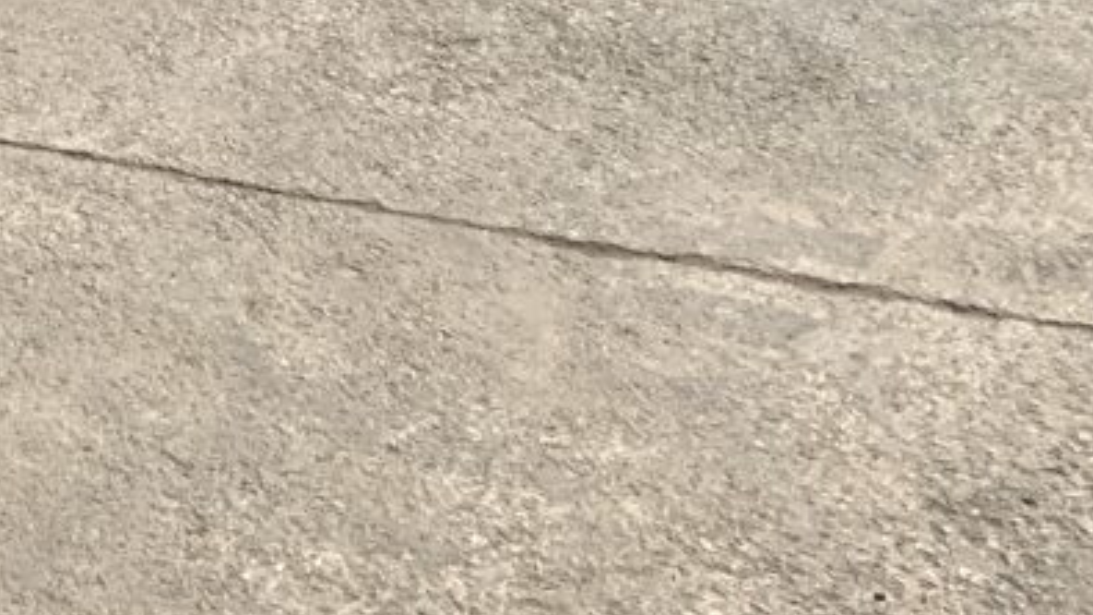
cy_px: -385
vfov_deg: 13.6
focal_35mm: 82
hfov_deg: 23.7
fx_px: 2376
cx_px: -205
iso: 16
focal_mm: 3
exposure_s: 1/2427
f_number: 1.8
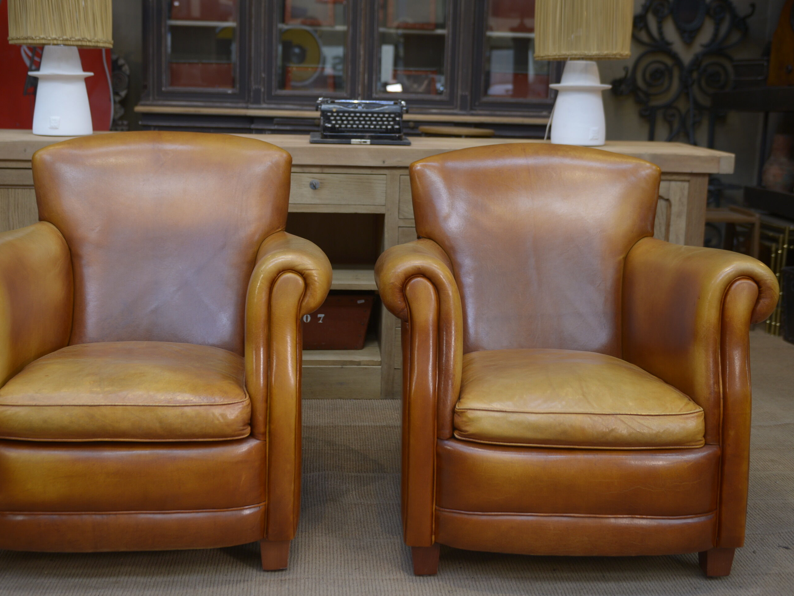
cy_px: 238
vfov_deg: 32.8
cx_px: 383
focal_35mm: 44
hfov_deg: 42.9
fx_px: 1009
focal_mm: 32
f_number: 3.2
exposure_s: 1/50
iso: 200
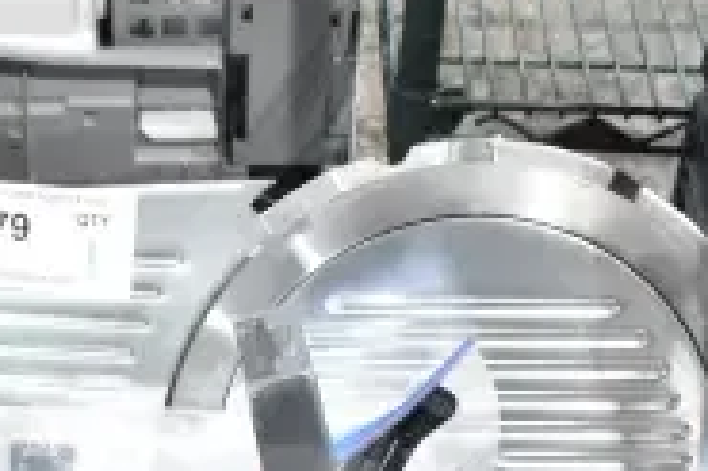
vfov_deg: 12.9
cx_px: 165
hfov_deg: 20.4
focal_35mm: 99
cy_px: 752
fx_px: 1945
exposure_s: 1/200
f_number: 7.1
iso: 6400
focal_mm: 20
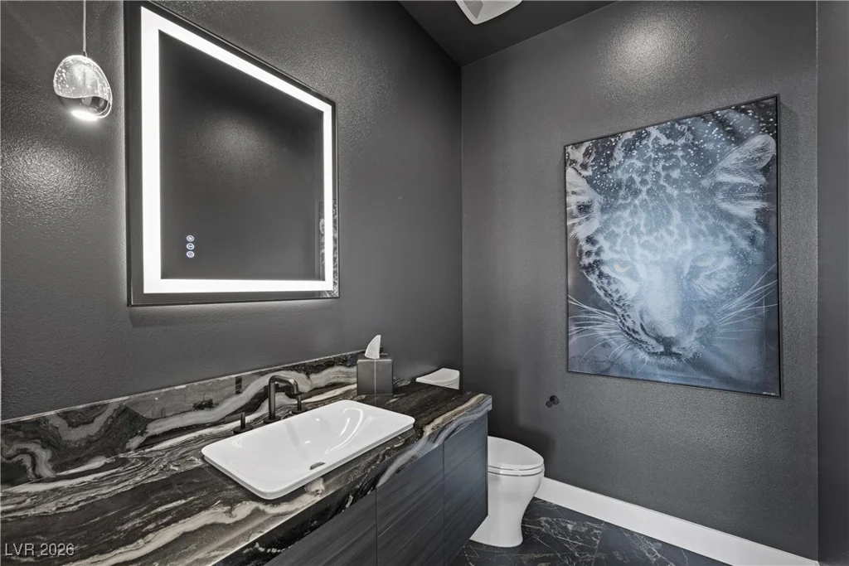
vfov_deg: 77.3
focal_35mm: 15
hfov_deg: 100.4
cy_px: 283
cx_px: 424
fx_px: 354
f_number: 8
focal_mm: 15
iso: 500
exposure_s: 1/1.25
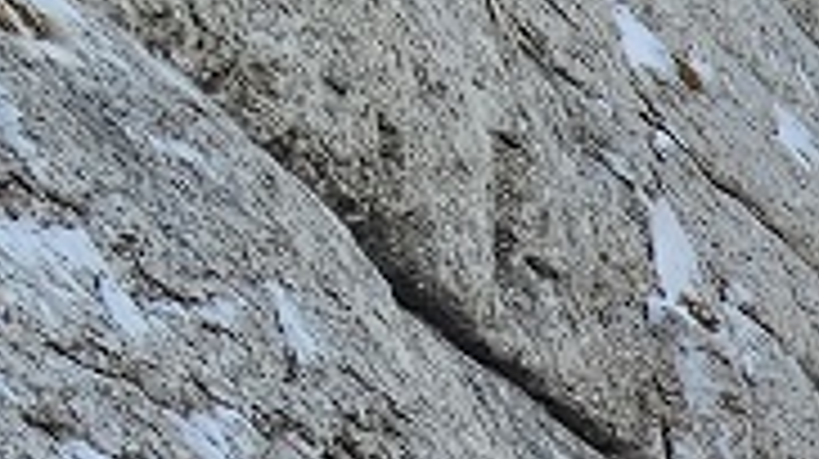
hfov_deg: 15.7
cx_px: 1899
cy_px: 1508
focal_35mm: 78
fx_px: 1692
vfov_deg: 9.9
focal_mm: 2.2
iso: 50
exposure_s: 1/443
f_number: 2.2
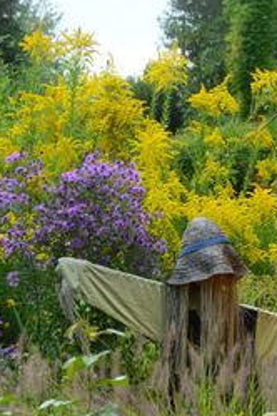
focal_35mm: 226
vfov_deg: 9.1
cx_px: 249
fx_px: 2608
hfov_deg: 6.1
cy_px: 226
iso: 400
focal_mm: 75
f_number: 9
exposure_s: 1/160
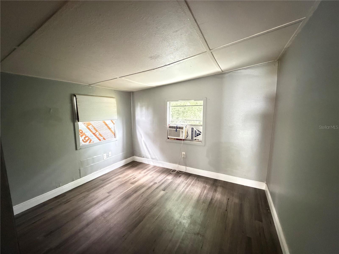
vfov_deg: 85.7
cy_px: 127
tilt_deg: -8.3
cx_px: 170
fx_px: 137
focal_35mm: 14
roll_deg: -0.6
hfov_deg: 102.1
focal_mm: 2.22
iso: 2000
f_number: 2.2
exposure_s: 1/30
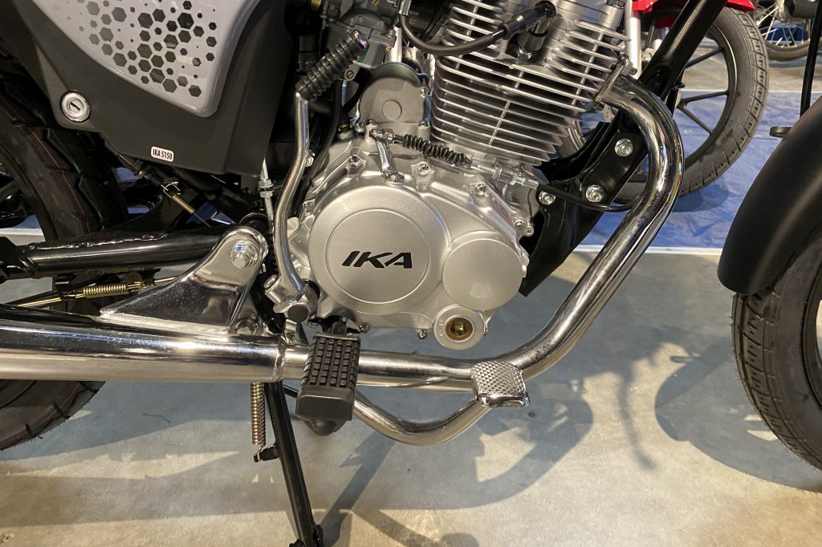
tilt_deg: -22.8
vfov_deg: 46.3
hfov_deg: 65.5
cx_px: 397
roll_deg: +0.5
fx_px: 639
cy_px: 245
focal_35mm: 28
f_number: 1.8
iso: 250
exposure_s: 1/50
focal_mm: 4.25
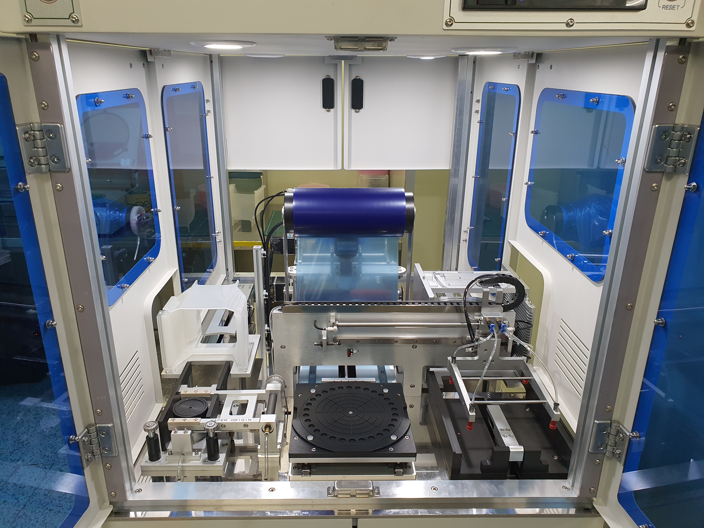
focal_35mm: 26
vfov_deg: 53.1
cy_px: 264
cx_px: 352
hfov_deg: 67.3
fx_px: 529
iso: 200
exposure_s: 1/120
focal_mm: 4.3
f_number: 2.4
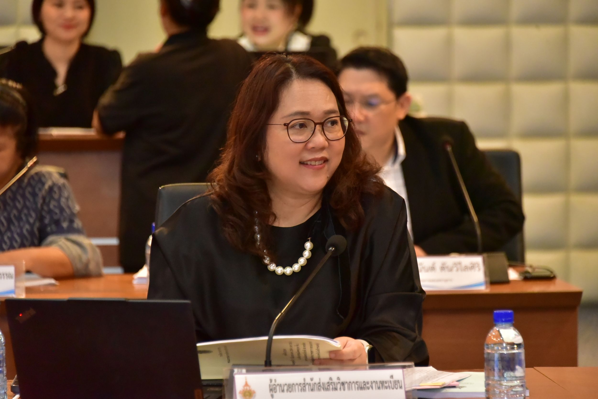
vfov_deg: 6.9
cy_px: 200
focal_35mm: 200
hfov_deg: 10.3
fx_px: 3323
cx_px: 299
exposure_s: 1/200
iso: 8000
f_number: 5.6
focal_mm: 200
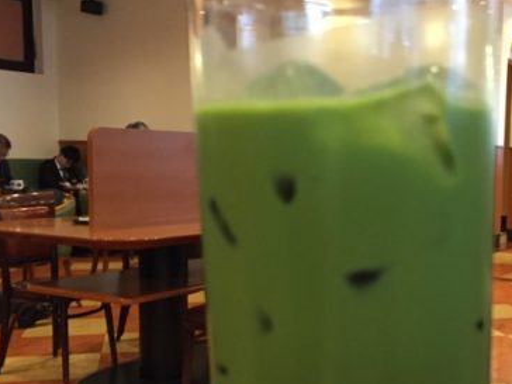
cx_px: 324
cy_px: 246
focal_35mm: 51
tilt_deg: -5.6
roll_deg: -1.6
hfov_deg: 37.2
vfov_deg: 28.4
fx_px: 754
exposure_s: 1/30
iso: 200
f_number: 2.2
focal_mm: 4.15
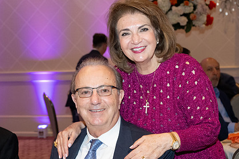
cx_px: 150
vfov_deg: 15.9
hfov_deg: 23.6
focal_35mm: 86
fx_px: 571
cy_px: 88
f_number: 5.6
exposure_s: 1/100
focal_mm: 49
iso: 4000
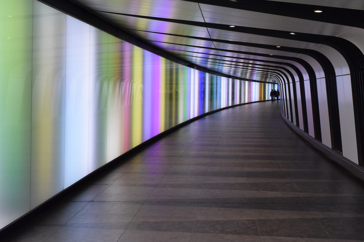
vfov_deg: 26.9
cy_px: 93
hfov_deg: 39.3
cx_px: 229
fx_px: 506
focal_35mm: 50
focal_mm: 26
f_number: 8
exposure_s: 1/250
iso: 3200
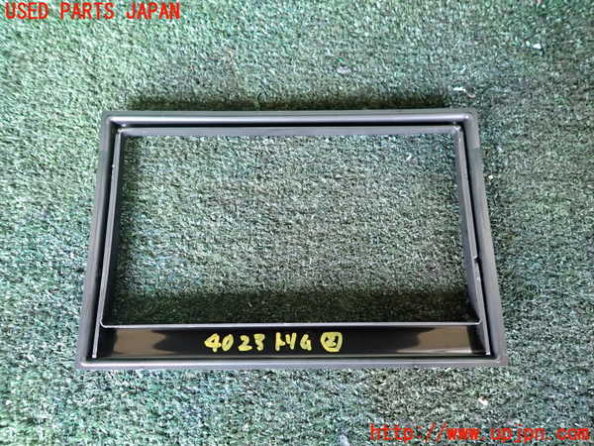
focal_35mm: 25
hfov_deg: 69.4
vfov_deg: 54.9
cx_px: 297
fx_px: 429
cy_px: 223
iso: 320
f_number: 2
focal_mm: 4.5
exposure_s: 1/30
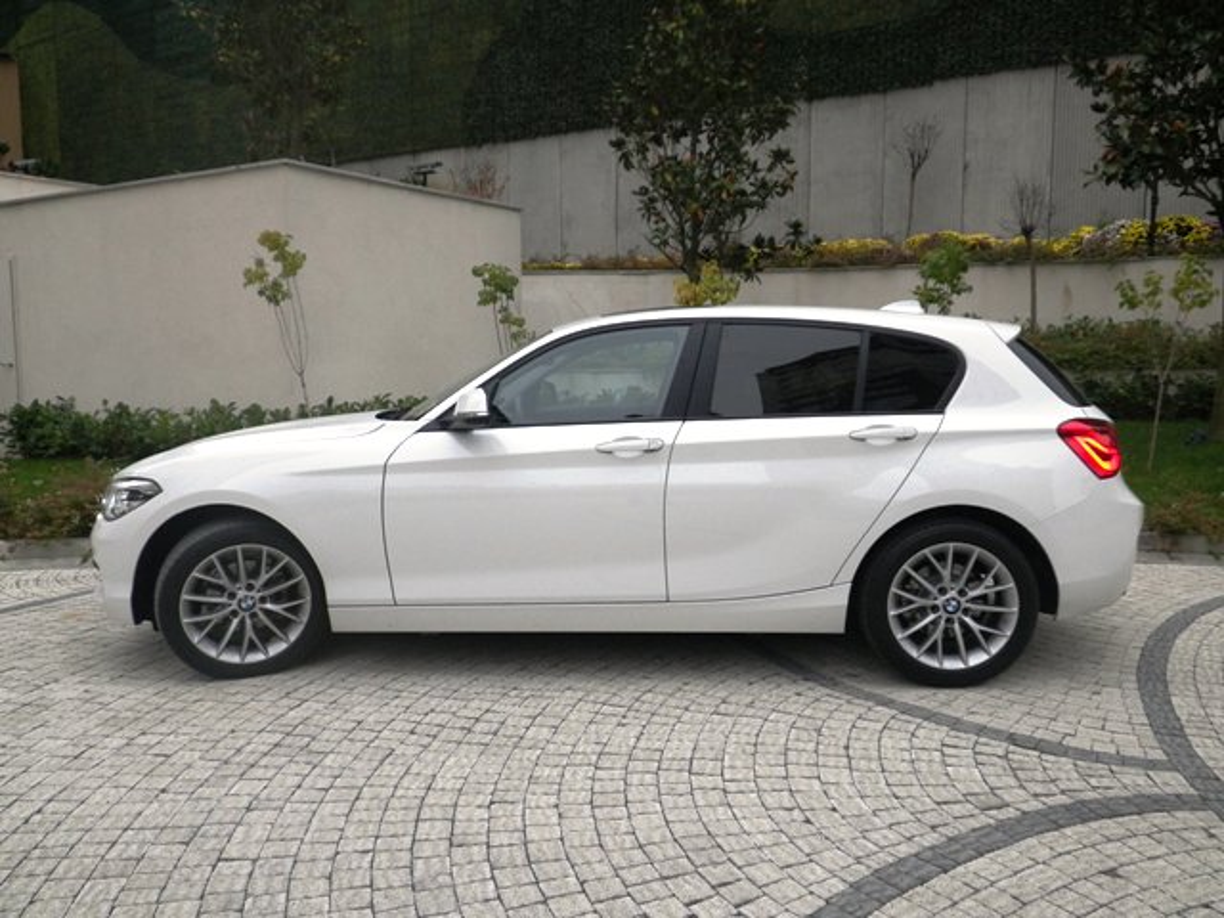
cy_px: 459
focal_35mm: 28
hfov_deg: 63.4
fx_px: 990
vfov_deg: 49.7
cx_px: 612
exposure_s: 1/50
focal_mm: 5
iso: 125
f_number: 3.5
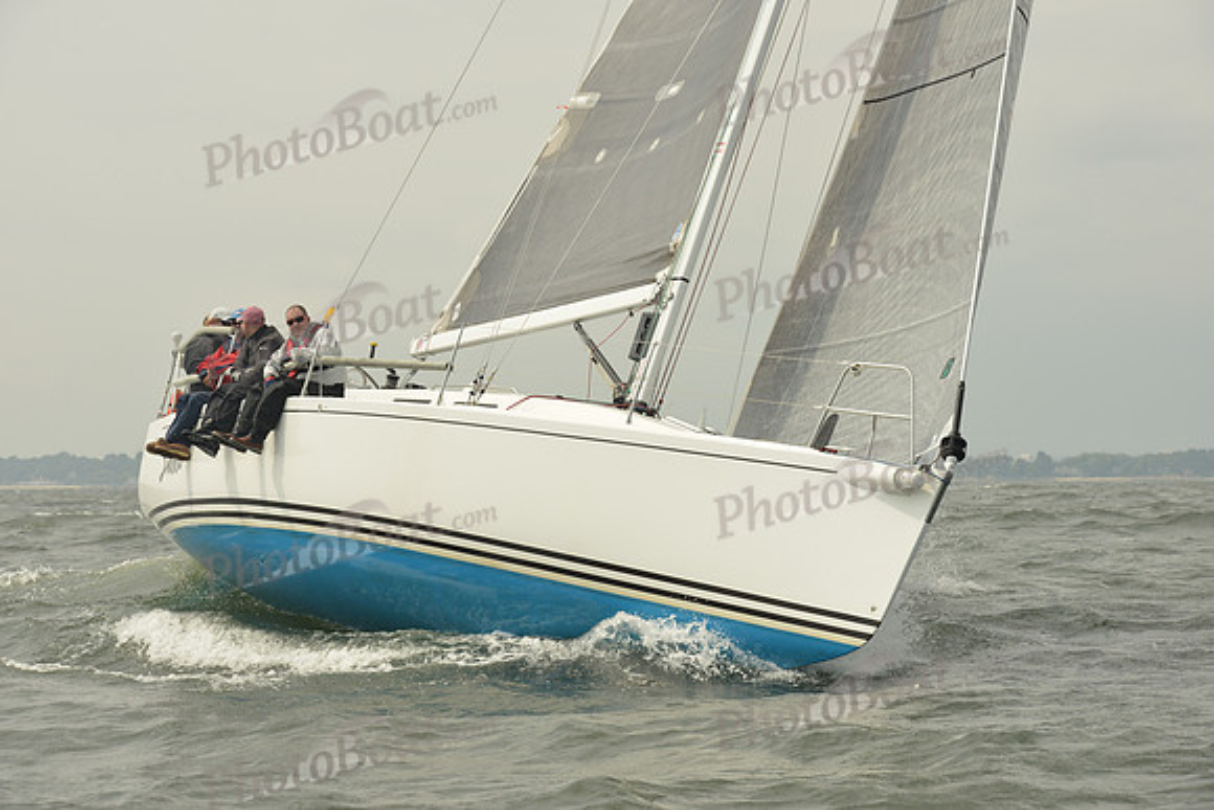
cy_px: 405
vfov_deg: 13.4
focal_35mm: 102
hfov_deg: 20.0
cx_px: 607
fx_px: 3440
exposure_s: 1/1250
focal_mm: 102
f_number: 9
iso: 320
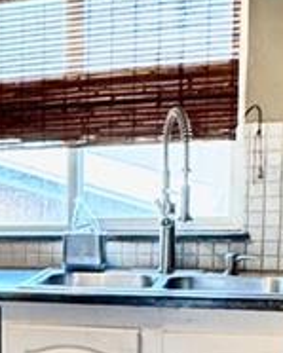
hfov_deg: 15.3
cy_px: 292
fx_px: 921
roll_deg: +3.1
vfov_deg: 21.4
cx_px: -209
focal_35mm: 88
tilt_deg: -7.7
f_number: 2.2
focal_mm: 2.22
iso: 400
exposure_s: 1/60
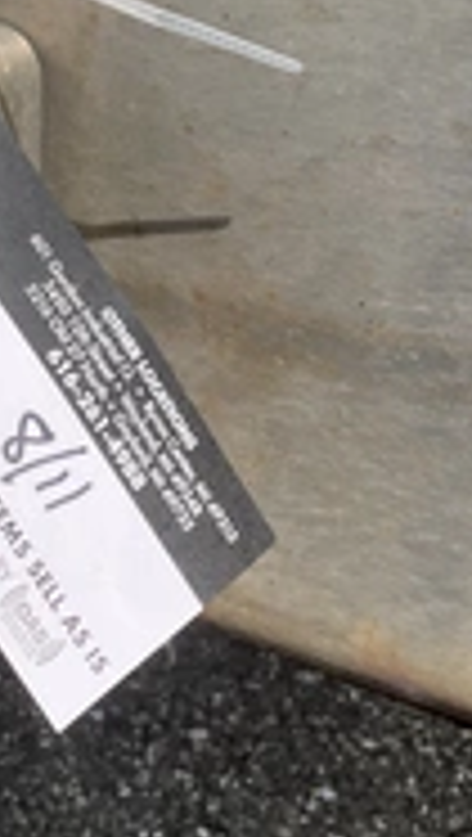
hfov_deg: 17.2
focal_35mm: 68
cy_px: 333
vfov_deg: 30.9
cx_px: -58
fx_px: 1509
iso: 25
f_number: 1.8
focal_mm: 3
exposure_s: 1/1577
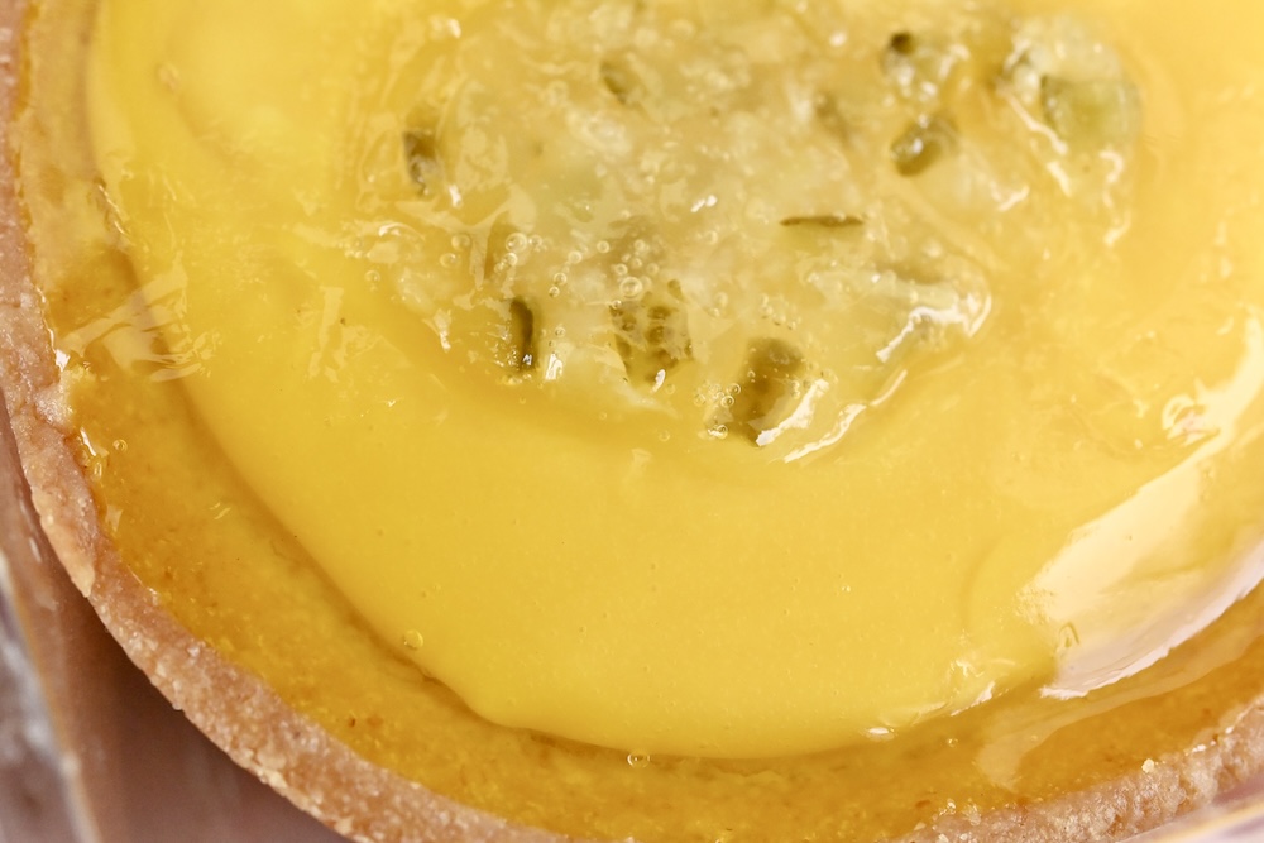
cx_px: 632
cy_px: 422
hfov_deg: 33.4
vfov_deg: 22.6
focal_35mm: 60
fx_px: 2107
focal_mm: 60
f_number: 9
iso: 4000
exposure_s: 1/200
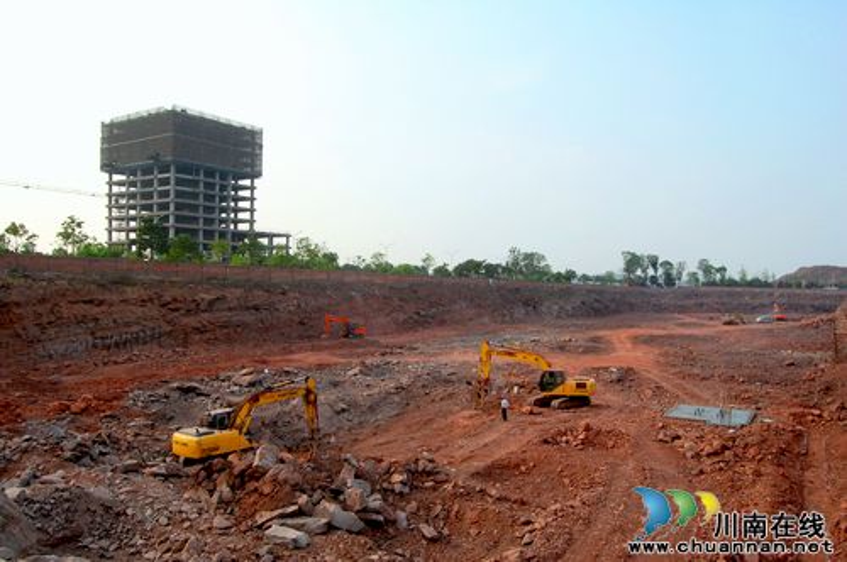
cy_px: 281
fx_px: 634
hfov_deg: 67.4
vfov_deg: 47.8
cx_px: 424
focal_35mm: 27
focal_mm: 18
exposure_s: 1/400
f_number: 10
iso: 400
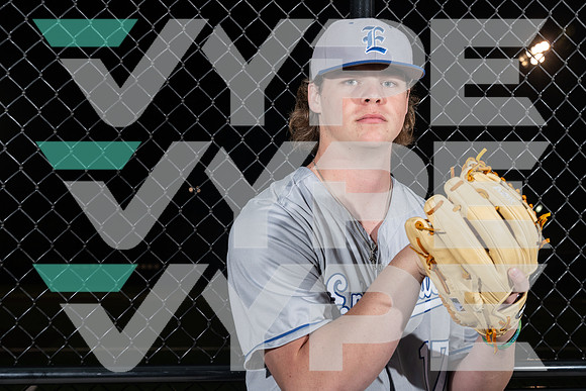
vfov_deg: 25.1
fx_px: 879
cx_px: 293
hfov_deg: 36.9
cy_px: 196
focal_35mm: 54
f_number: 7.1
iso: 125
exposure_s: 1/125
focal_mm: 54
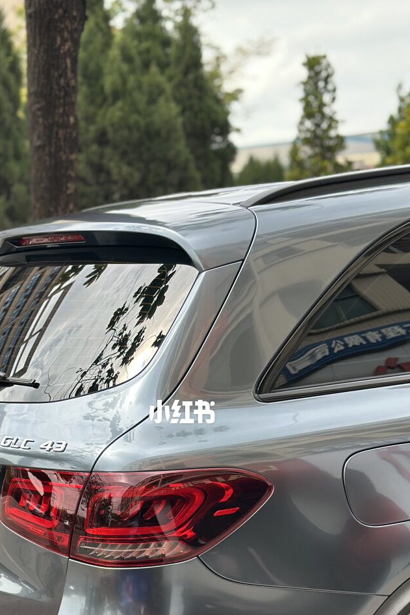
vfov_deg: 26.5
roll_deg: +2.8
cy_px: 412
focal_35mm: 76
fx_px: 1298
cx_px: 182
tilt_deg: -7.8
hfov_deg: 17.9
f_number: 1.78
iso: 80
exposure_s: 1/1227
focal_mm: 6.86
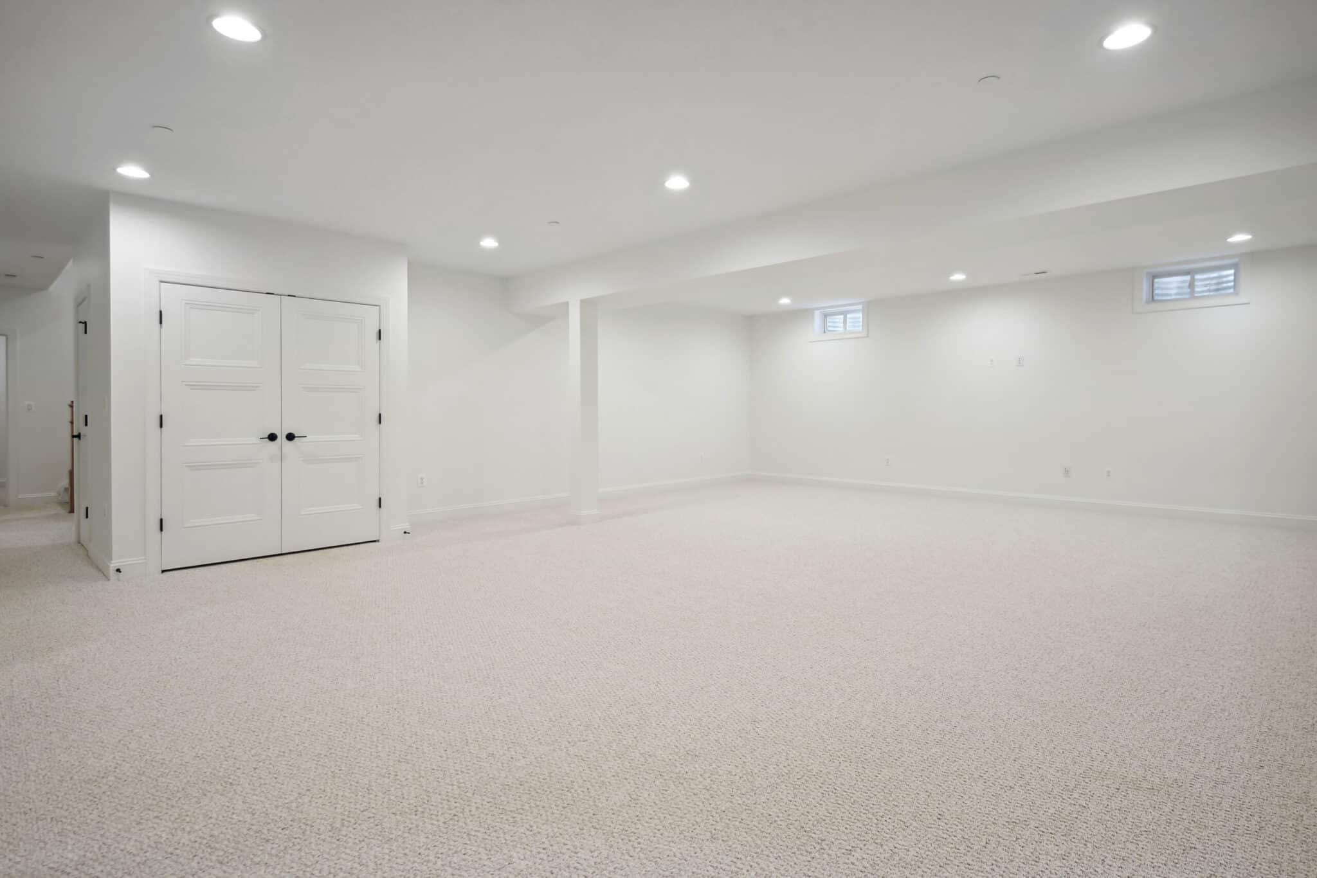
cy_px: 439
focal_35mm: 18
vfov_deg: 67.4
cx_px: 658
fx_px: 659
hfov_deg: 90.0
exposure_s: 1/13
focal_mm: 18
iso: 400
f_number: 8
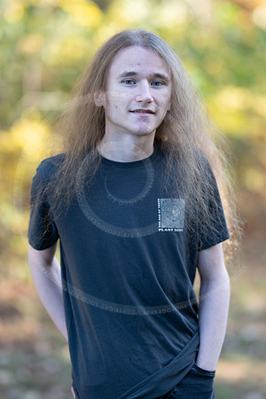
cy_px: 200
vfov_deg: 16.1
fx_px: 1407
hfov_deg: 10.8
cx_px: 133
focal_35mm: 127
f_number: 1.2
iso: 200
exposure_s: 1/640
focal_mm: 85
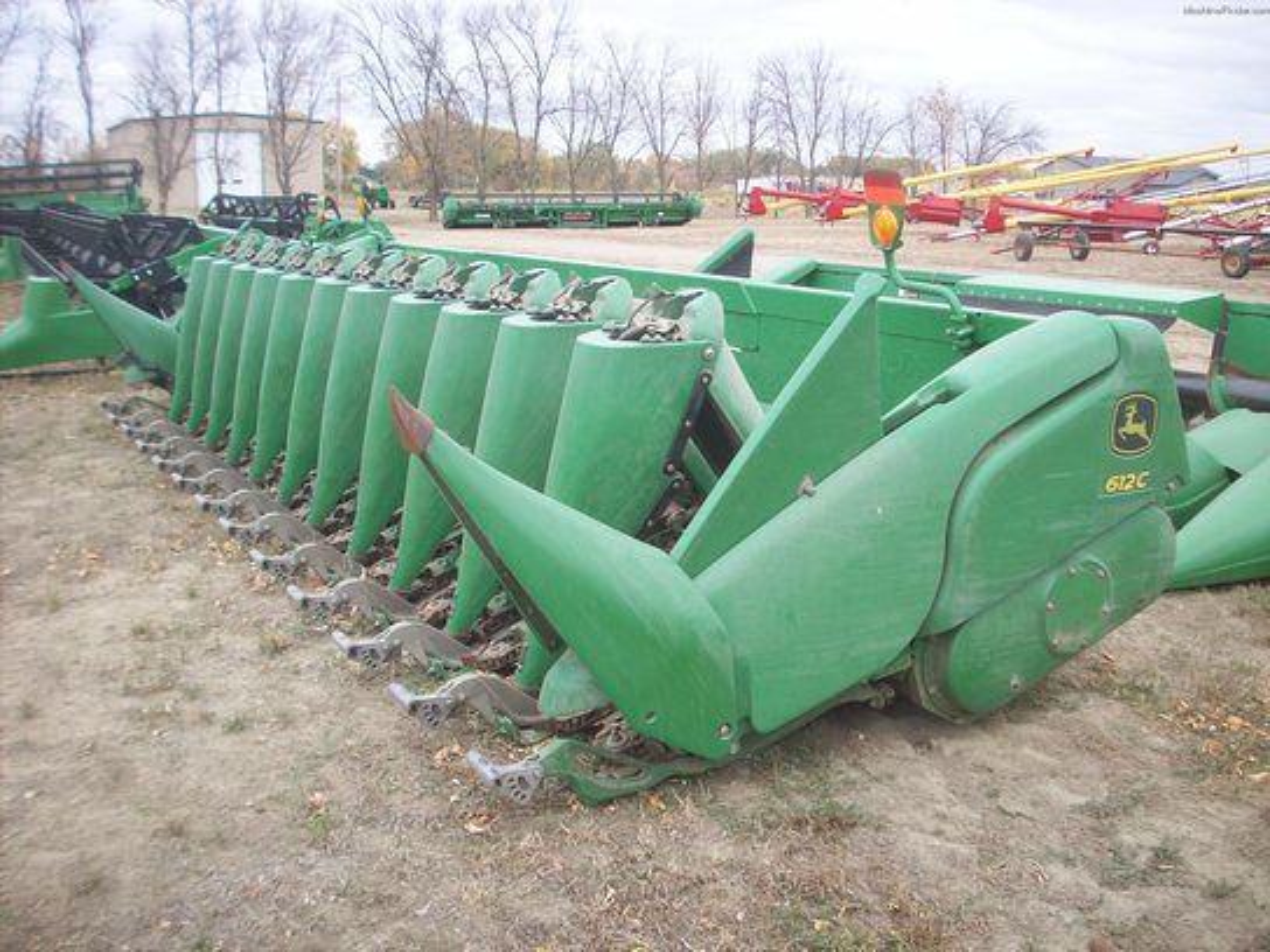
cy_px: 476
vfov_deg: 38.7
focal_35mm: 37
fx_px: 1357
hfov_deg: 50.1
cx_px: 635
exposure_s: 1/351
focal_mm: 6.2
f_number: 2.8
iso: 80
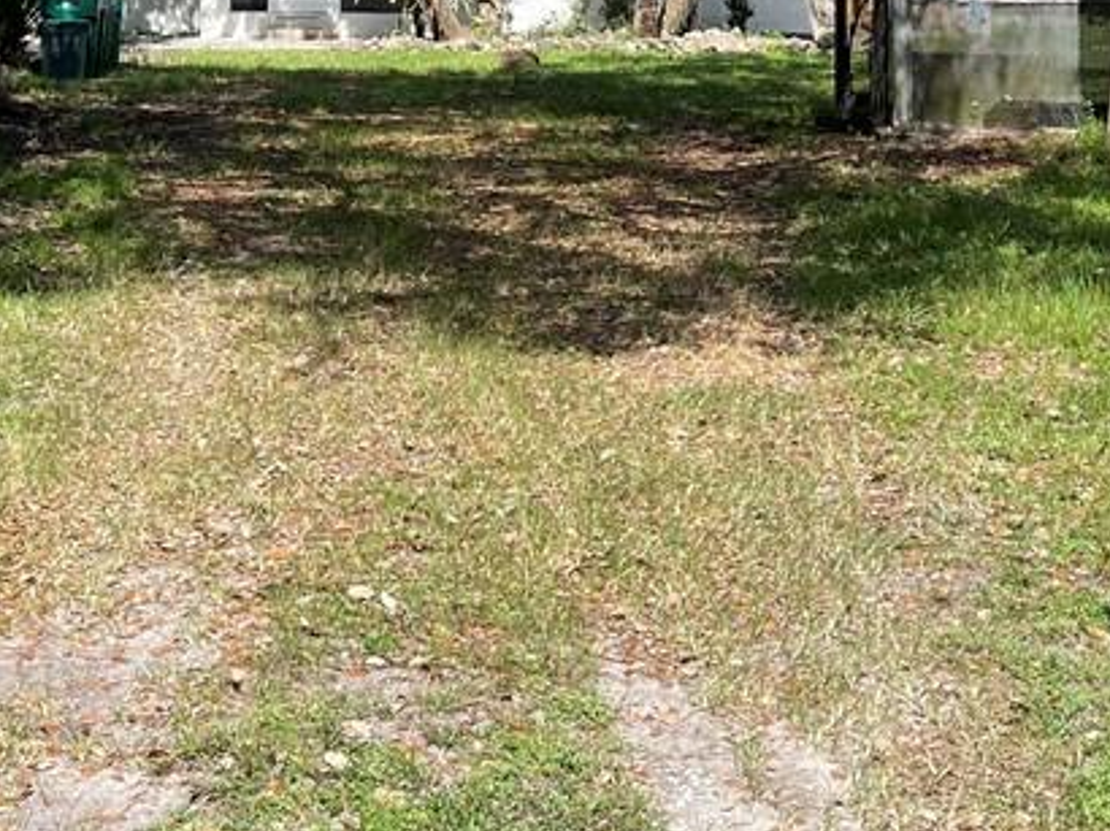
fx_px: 2083
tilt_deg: +2.1
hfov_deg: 29.7
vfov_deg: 21.1
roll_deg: +0.0
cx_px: 384
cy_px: -143
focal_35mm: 65
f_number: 1.6
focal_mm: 5.1
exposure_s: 1/1353
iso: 32
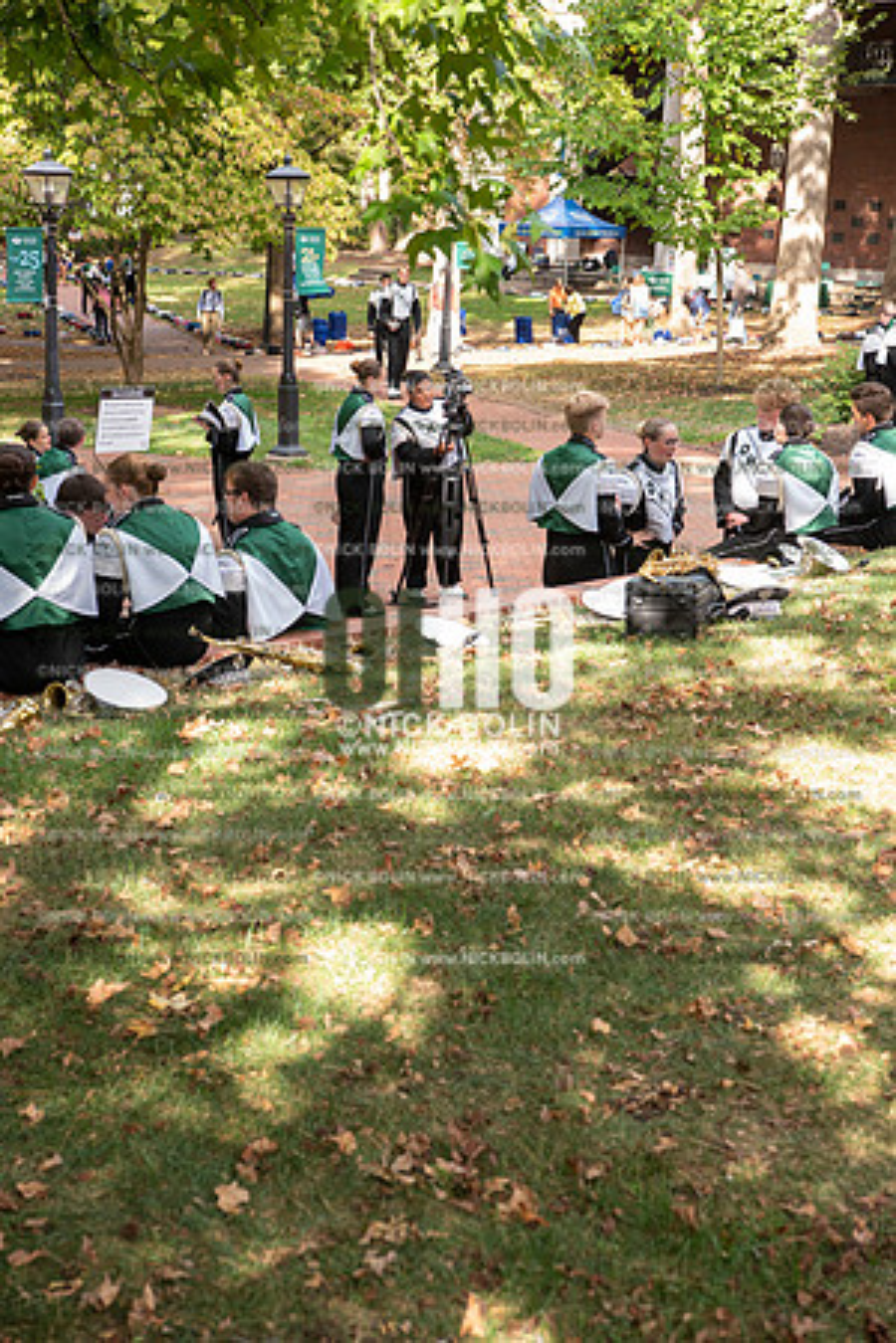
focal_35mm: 70
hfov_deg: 19.5
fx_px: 2613
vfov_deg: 28.8
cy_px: 672
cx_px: 448
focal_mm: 70
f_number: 8
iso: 500
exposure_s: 1/100
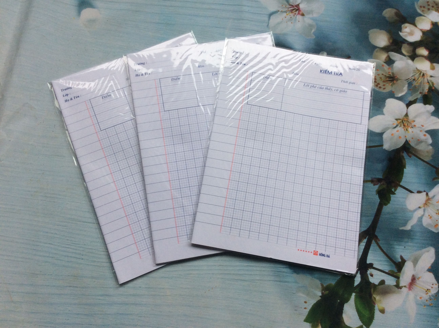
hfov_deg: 56.9
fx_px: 405
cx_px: 220
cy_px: 164
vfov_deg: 44.1
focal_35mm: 32
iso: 40
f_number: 2.4
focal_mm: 3.3
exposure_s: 1/50
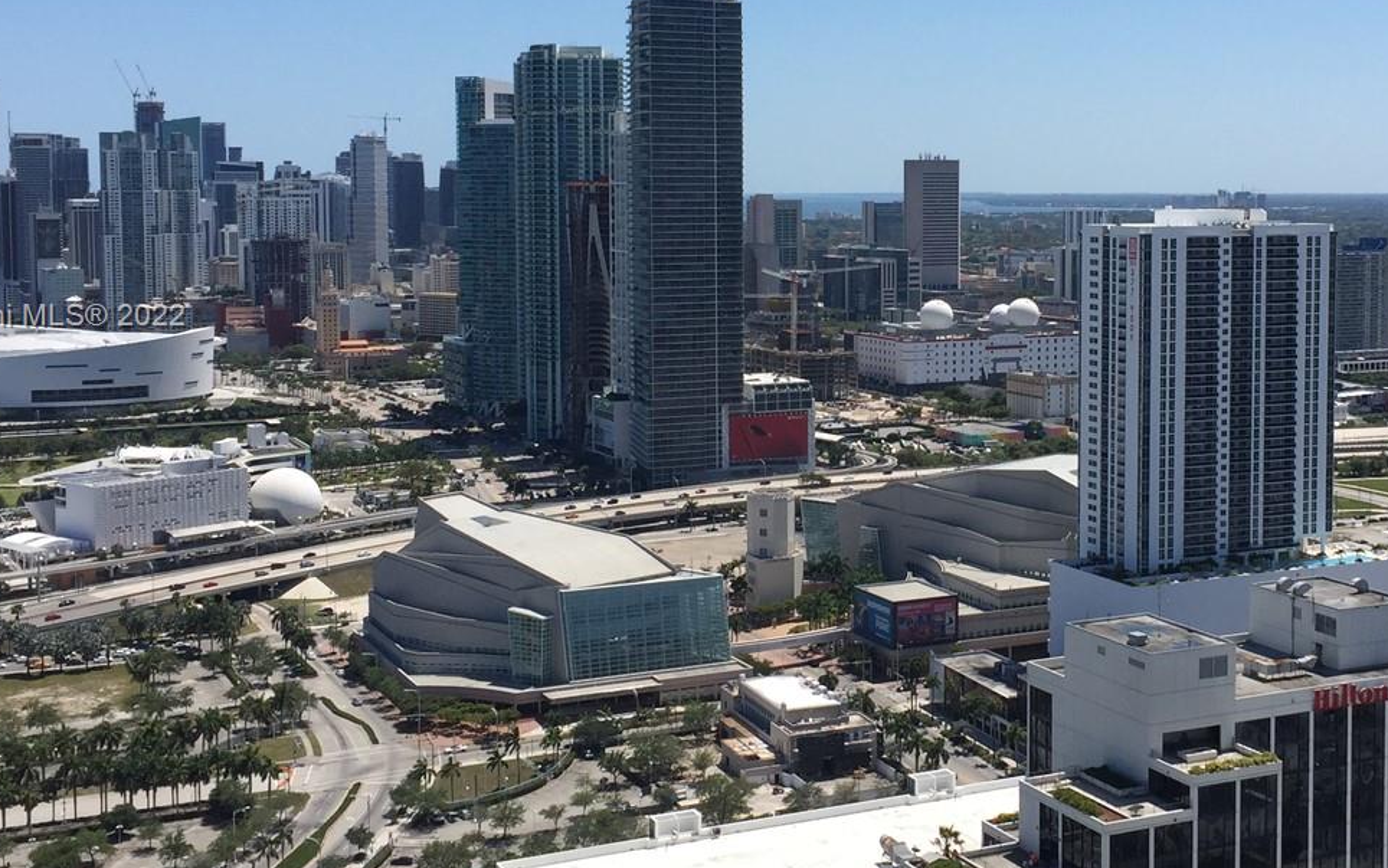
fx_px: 1930
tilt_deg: -4.8
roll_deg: -0.1
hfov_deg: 39.3
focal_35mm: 51
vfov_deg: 25.3
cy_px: 318
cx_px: 877
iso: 32
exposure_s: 1/2825
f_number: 2.2
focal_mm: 4.15
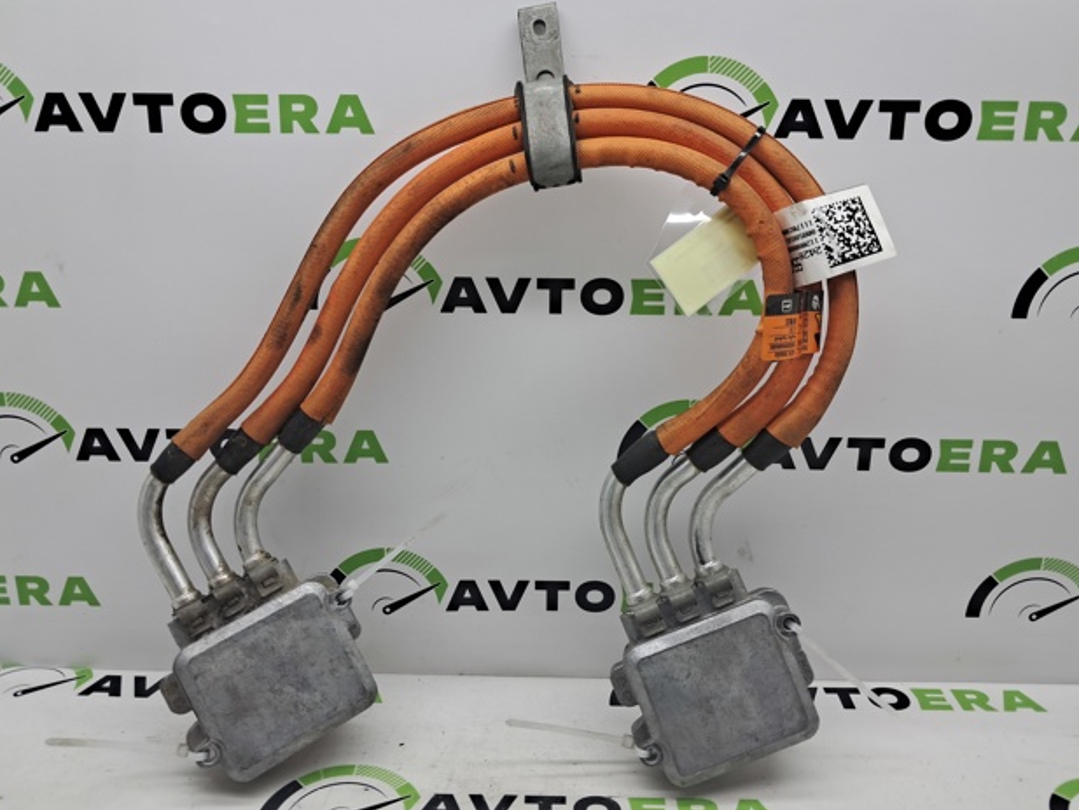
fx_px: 873
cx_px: 544
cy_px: 395
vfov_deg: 49.8
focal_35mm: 28
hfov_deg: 63.4
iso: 50
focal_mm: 4
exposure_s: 1/100
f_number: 1.8
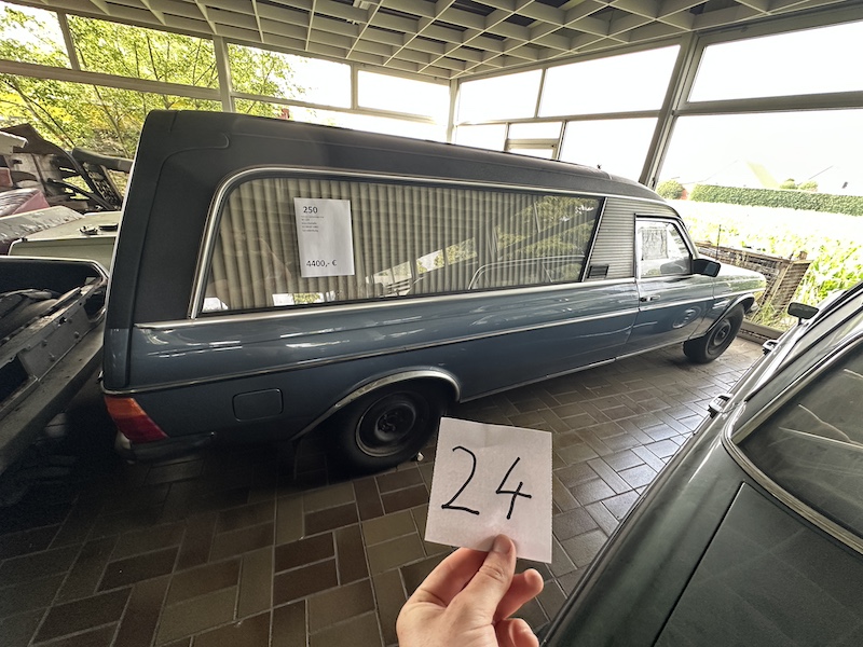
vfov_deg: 85.7
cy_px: 324
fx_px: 349
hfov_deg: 102.1
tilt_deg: -22.2
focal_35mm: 14
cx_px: 432
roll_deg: -4.3
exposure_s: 1/99
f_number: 2.2
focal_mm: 2.22
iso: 200
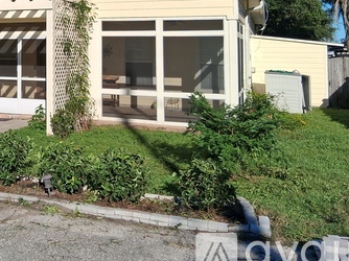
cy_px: 14
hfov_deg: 34.2
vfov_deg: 26.8
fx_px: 524
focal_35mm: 52
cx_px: 16
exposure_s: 1/1160
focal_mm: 3.98
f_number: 1.8
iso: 25
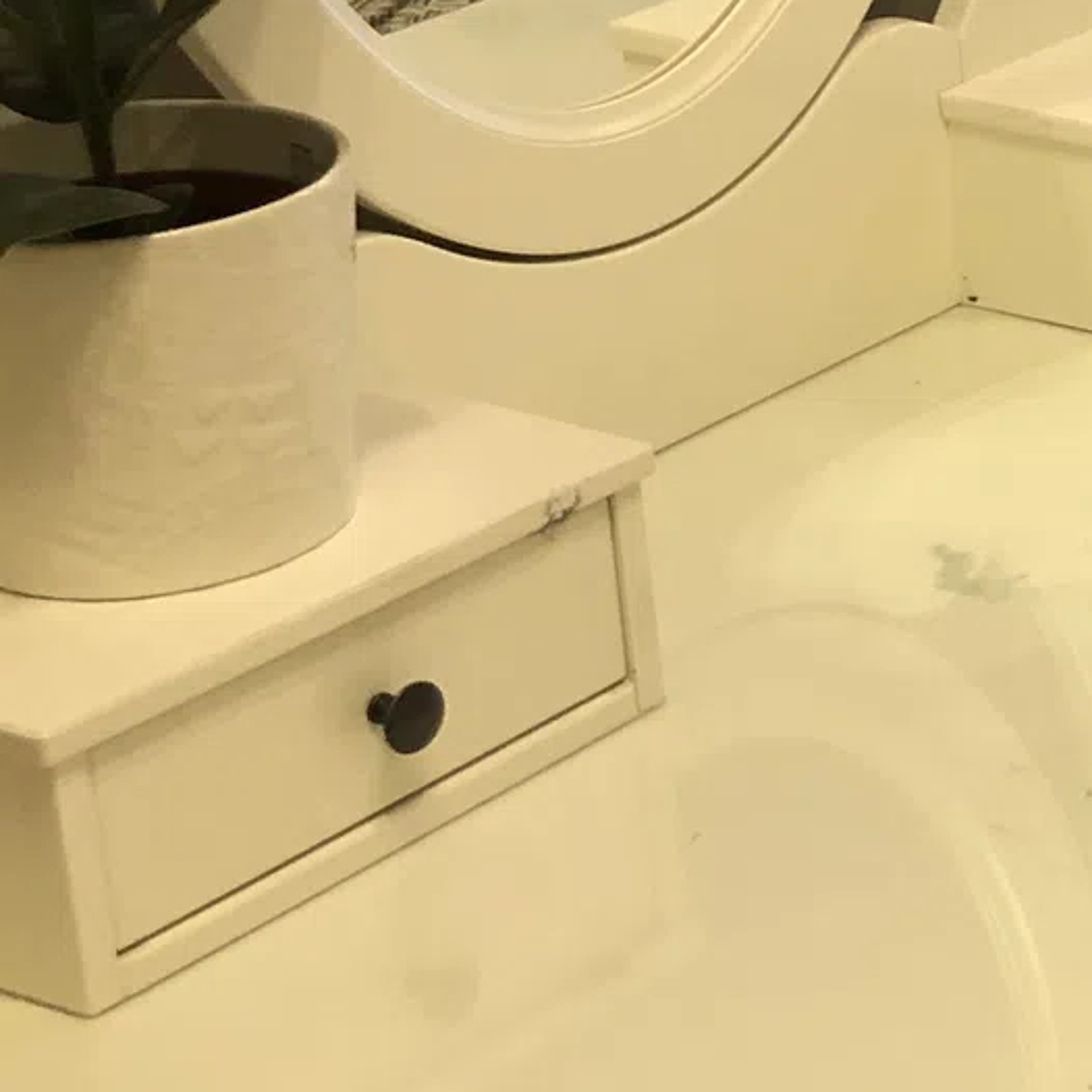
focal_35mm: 113
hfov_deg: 13.2
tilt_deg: -19.1
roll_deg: -1.8
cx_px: 2242
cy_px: 272
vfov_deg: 15.4
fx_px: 4033
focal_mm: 3.99
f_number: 1.8
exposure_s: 1/20
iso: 32
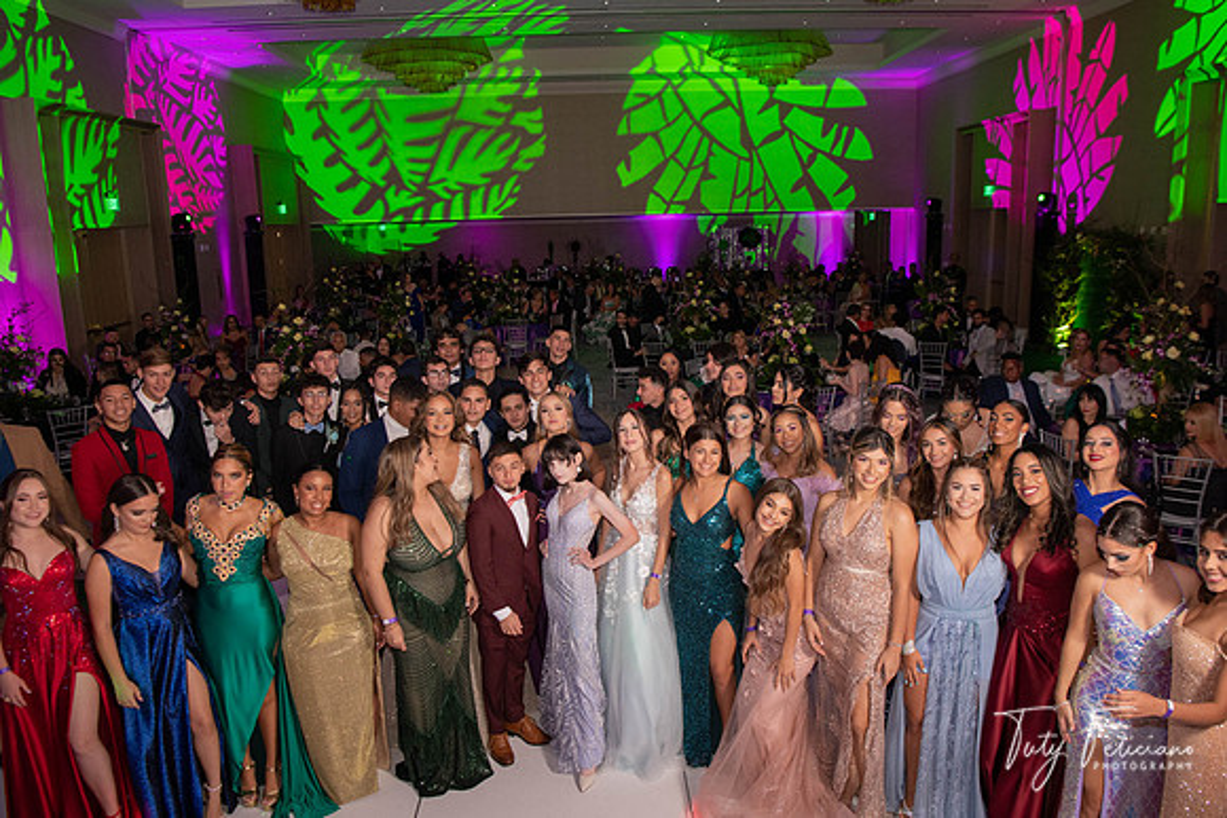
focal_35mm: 25
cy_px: 409
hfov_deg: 71.5
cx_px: 614
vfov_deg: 51.3
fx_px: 853
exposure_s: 1/60
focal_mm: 24
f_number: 5
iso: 1250
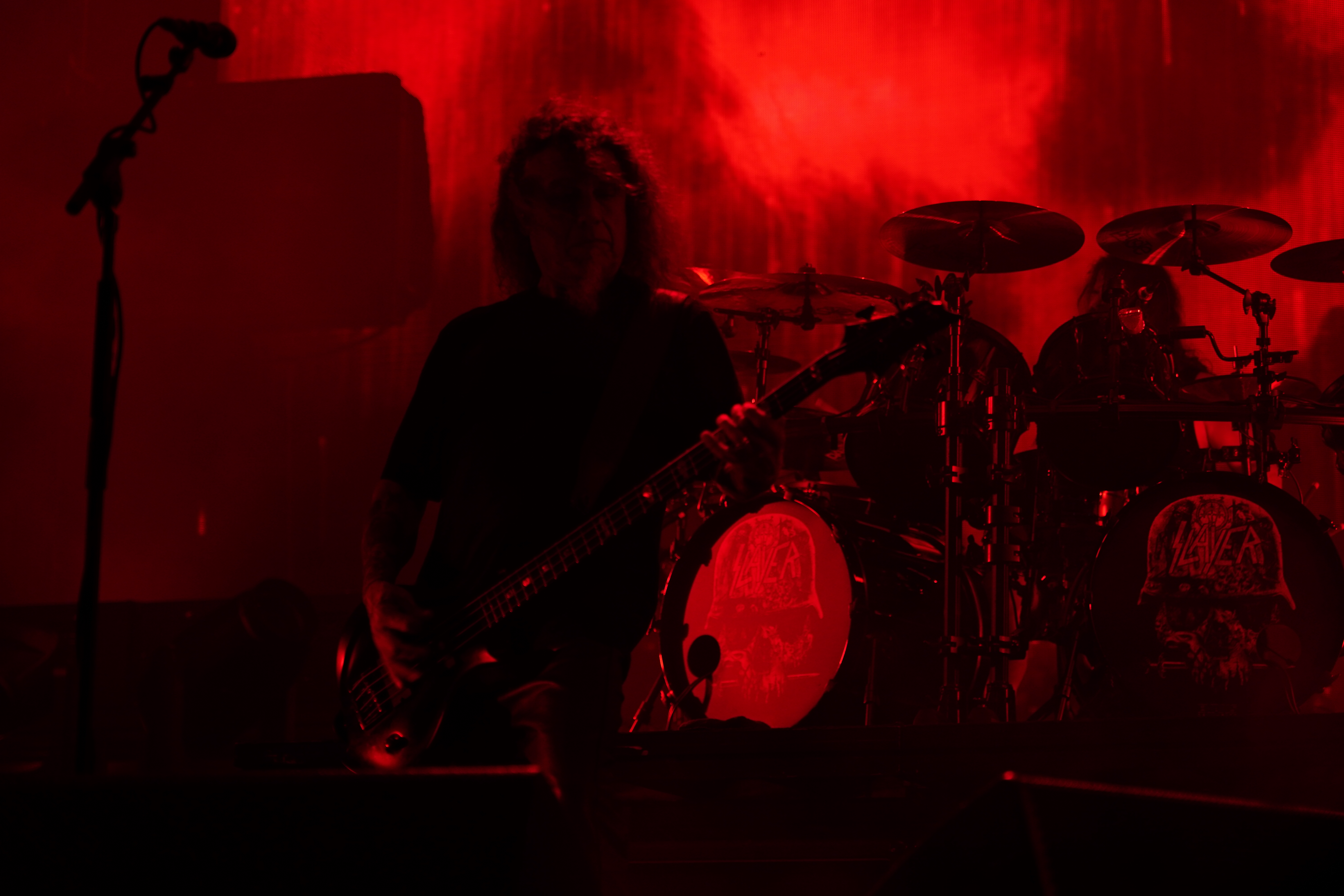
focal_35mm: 105
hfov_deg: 19.5
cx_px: 672
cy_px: 448
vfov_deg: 13.0
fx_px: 3920
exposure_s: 1/125
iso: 640
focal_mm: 105
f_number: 4
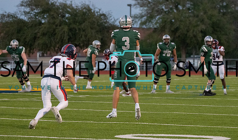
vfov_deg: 5.8
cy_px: 66
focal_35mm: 217
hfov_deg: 9.8
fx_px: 1385
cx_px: 134
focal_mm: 158
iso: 12800
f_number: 5
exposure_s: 1/1250
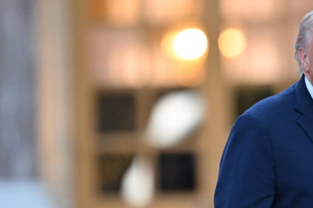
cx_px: 296
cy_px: 180
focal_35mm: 929
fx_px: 8072
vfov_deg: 1.5
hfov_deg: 2.2
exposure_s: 1/250
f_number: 3.5
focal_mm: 400
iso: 2500
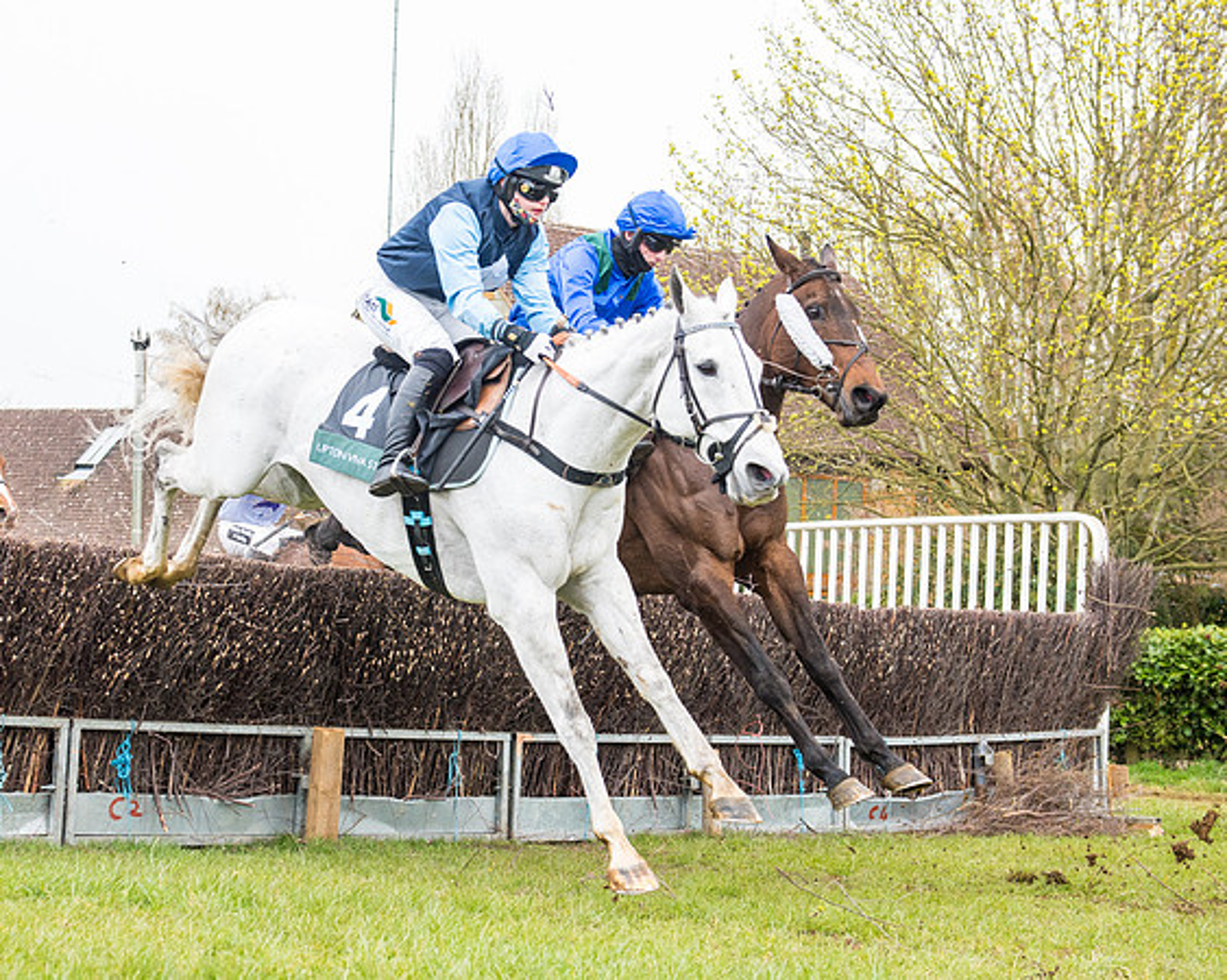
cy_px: 493
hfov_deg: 27.9
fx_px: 2455
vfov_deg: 22.6
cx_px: 408
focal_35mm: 68
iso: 1250
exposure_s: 1/1600
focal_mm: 42
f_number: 4
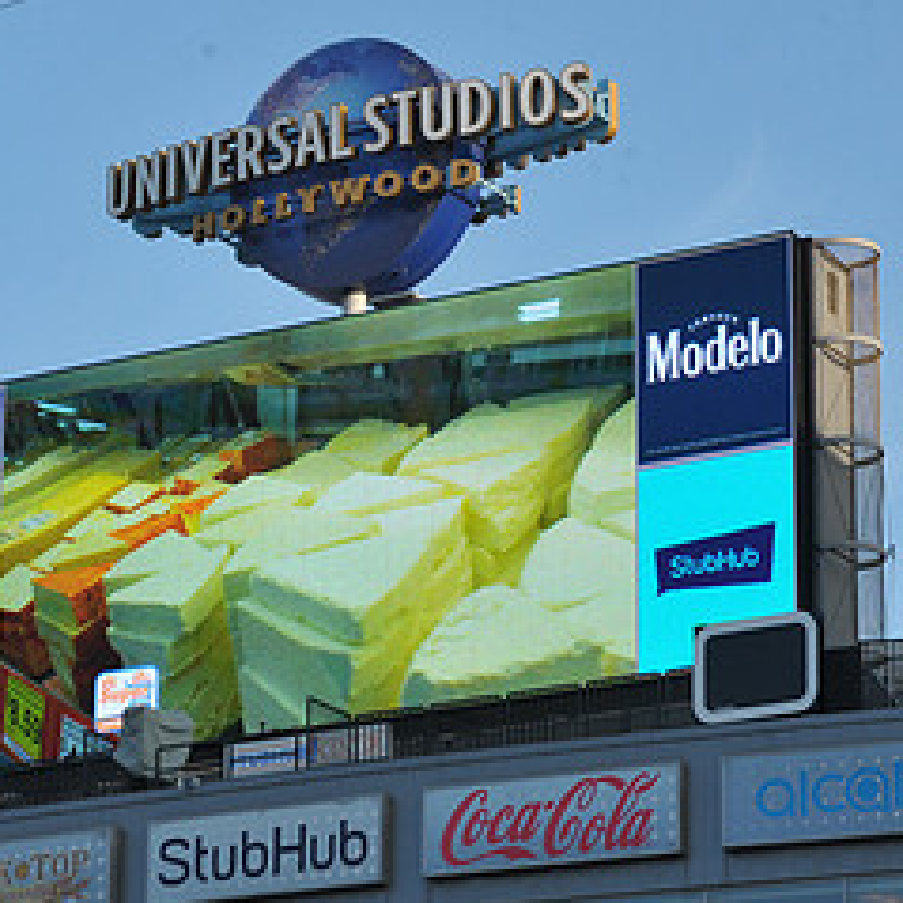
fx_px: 4870
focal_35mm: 165
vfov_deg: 10.6
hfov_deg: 10.6
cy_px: 487
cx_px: 366
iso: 400
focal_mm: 80
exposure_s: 1/400
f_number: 10
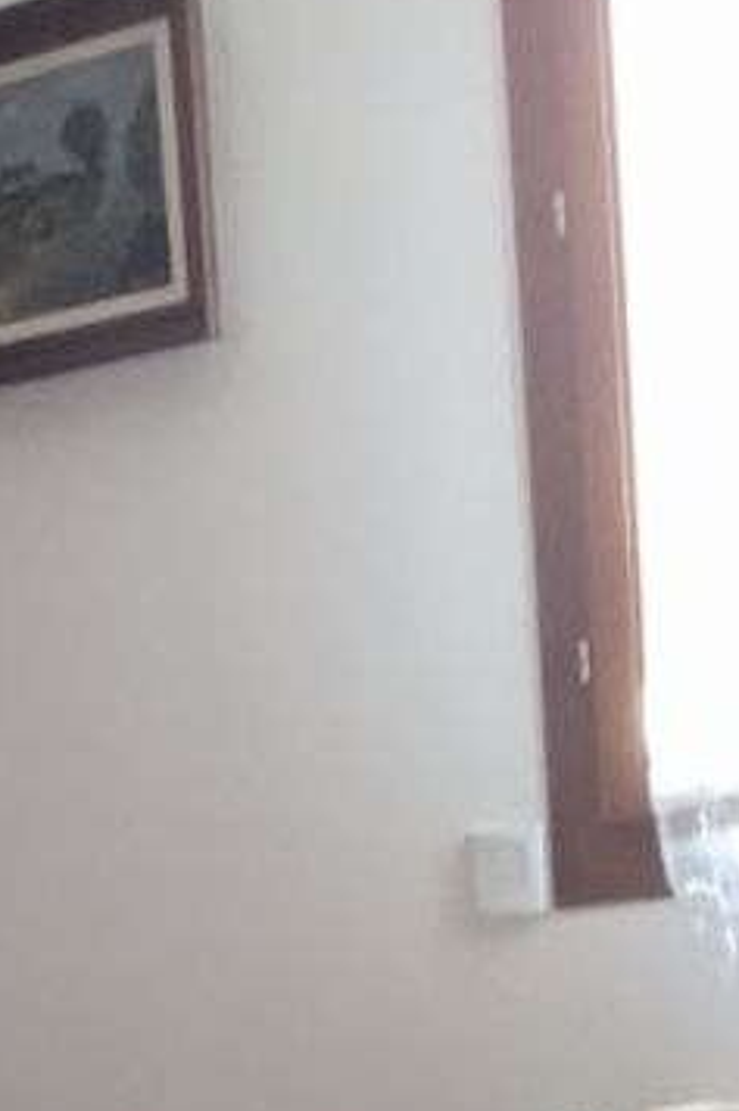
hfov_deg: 11.5
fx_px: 3359
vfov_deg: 17.4
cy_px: 1534
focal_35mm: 109
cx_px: -670
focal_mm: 3.43
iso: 1637
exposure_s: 1/14.3
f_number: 2.2
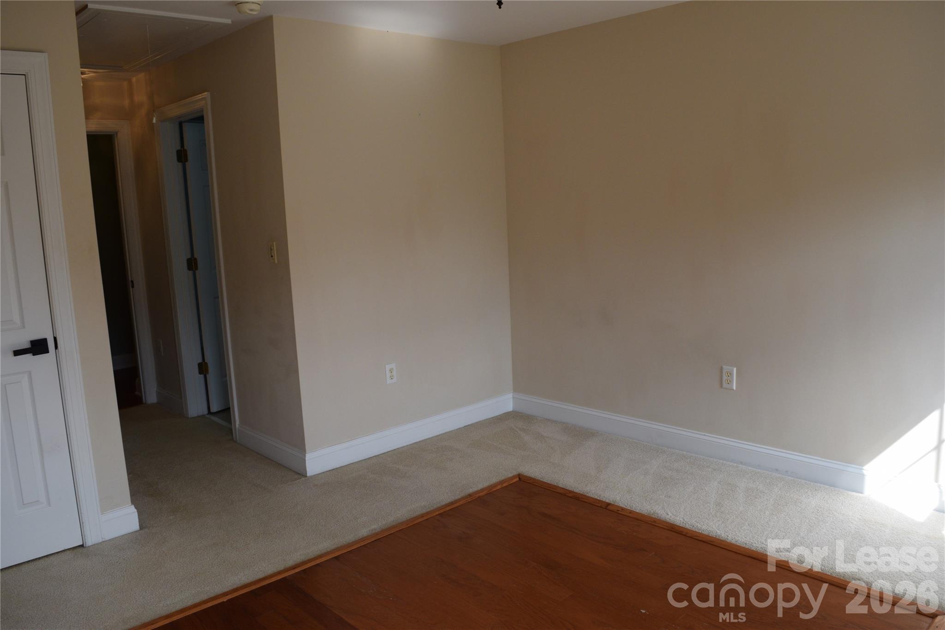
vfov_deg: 47.9
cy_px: 315
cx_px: 472
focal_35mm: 27
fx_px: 709
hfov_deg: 67.4
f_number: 6.3
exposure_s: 1/160
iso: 400
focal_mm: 18
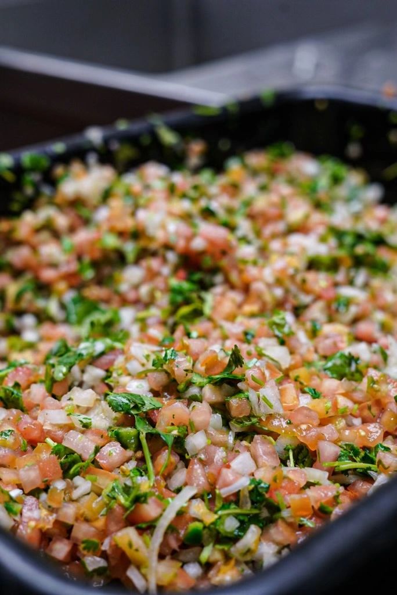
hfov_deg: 27.0
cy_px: 298
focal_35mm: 50
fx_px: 826
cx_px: 198
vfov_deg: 39.6
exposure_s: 1/160
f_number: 4
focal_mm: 50
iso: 1250
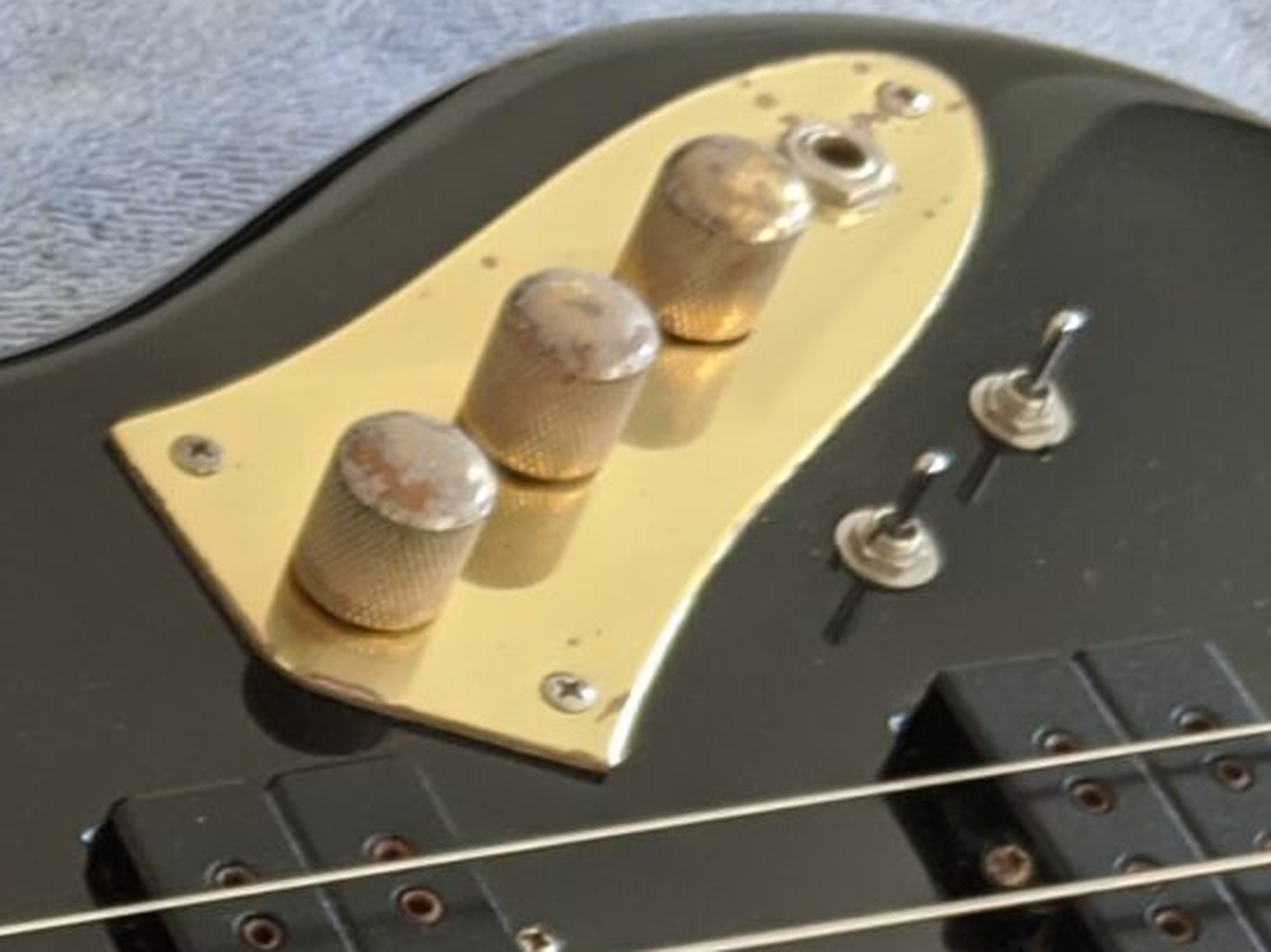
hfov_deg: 15.2
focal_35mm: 122
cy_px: 1643
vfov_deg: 11.4
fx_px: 4478
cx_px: -505
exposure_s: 1/60
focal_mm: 4.67
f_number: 2
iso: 160
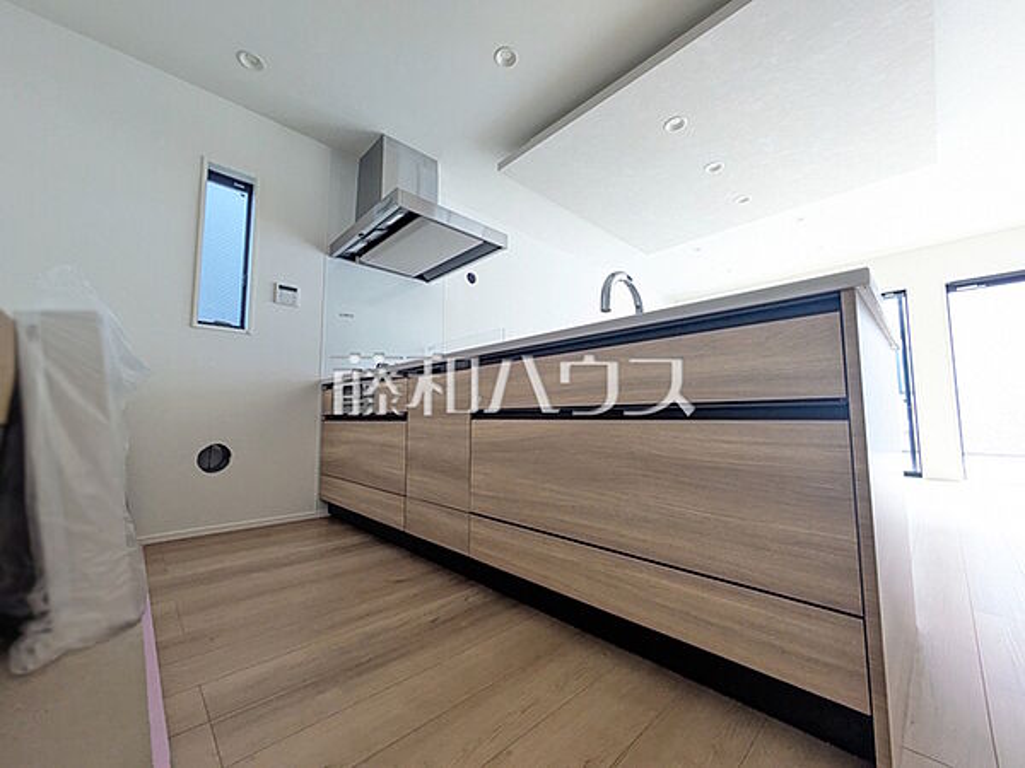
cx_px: 512
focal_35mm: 14
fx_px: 415
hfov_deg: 102.1
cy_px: 384
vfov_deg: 85.7
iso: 301
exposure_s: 1/33.3
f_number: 2.2
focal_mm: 1.83
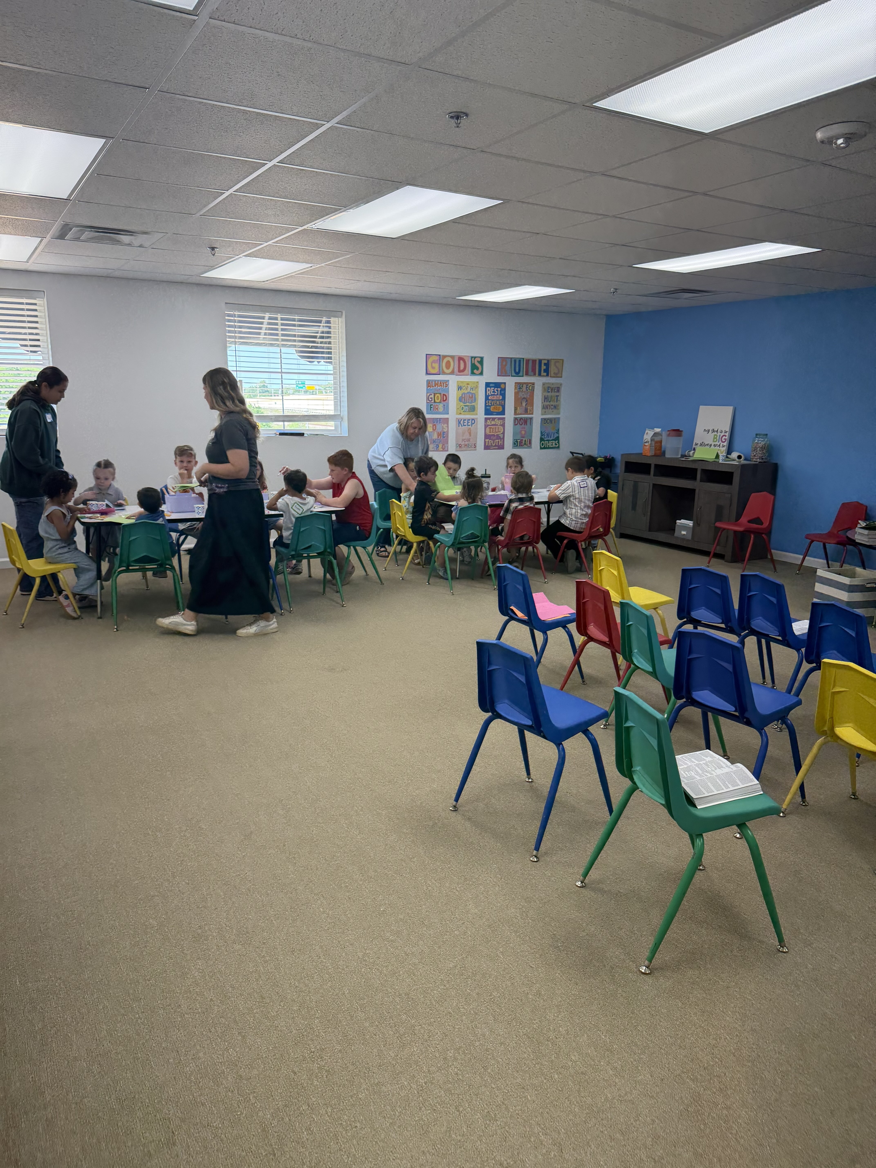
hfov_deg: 56.8
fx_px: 810
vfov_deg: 71.6
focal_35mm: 24
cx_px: 438
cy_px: 584
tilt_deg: -14.3
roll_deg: -0.6
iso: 200
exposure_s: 1/216
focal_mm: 6.76
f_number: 1.78
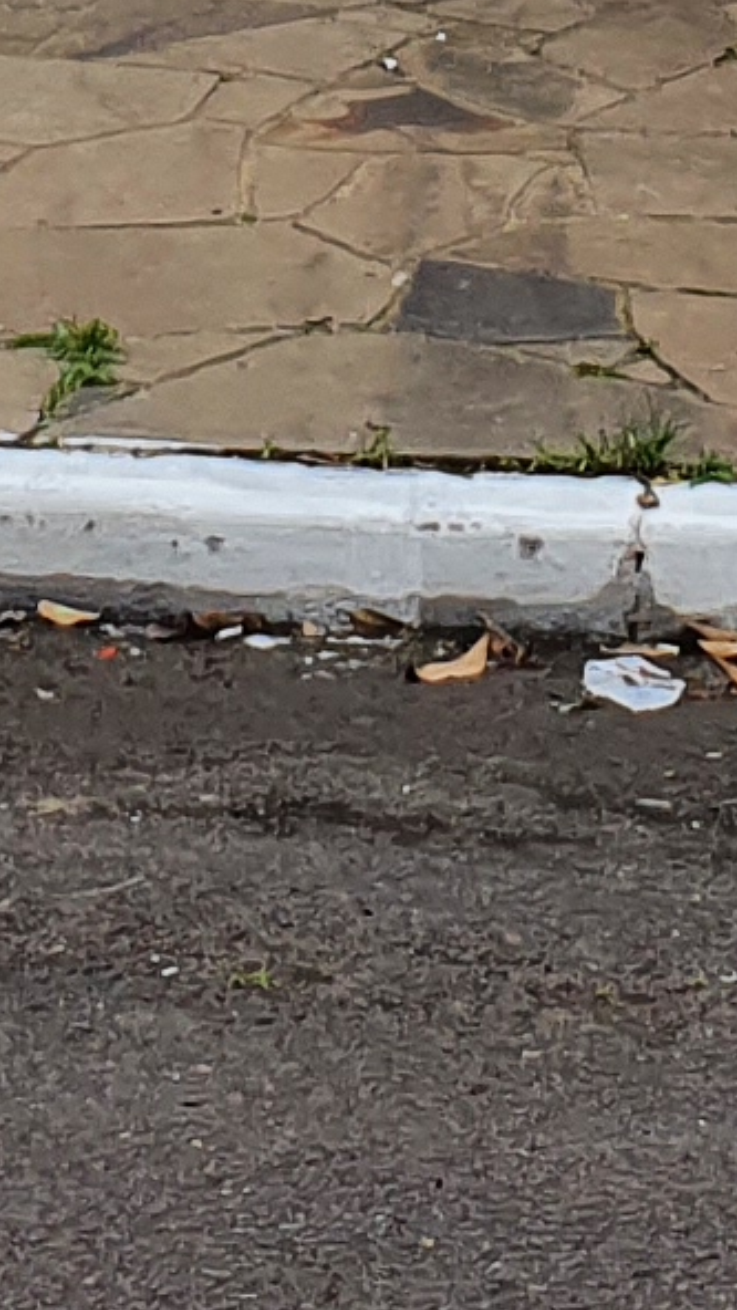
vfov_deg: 10.6
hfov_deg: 6.3
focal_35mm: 193
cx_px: 651
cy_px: -890
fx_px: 6705
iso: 50
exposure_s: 1/1352
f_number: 2.4
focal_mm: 4.32
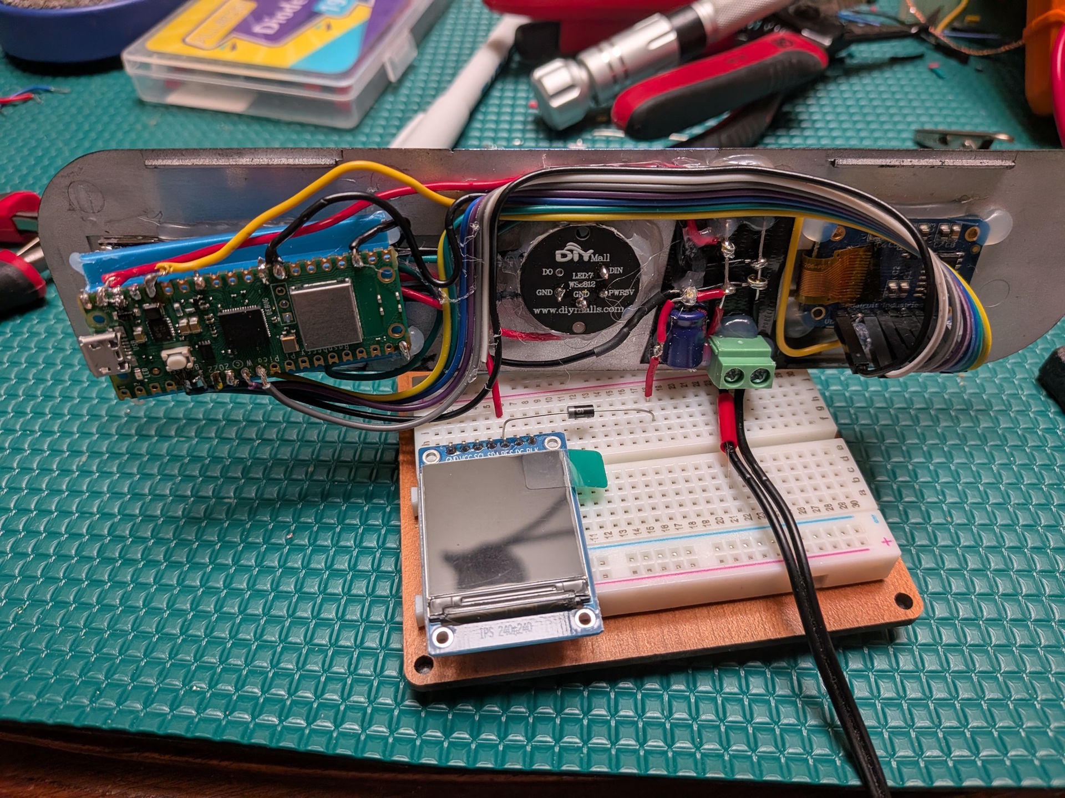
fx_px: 738
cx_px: 532
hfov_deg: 71.6
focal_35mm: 24
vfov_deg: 56.8
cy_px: 399
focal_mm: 4.53
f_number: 1.7
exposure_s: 1/100
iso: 163
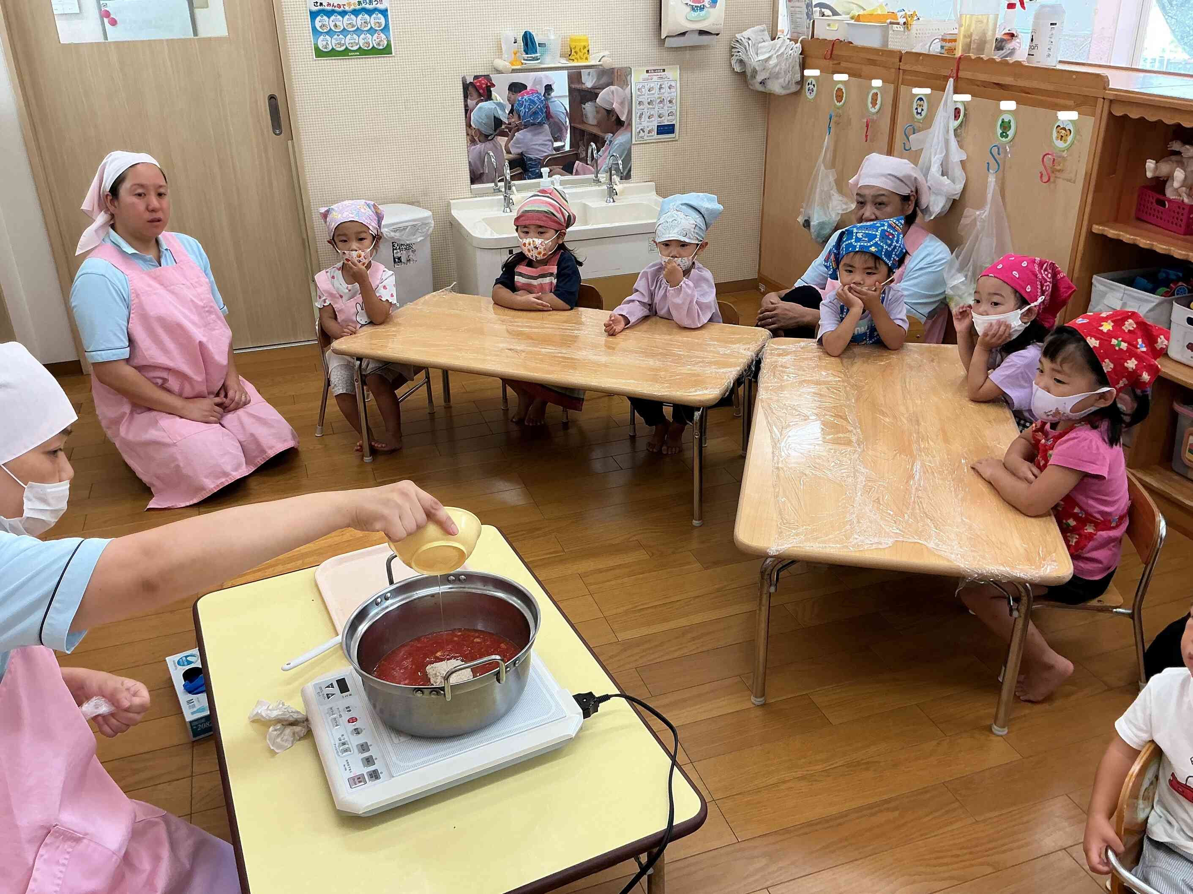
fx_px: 999
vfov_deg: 48.2
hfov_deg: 61.7
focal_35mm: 29
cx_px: 596
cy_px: 447
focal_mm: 3
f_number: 1.8
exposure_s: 1/50
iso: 40
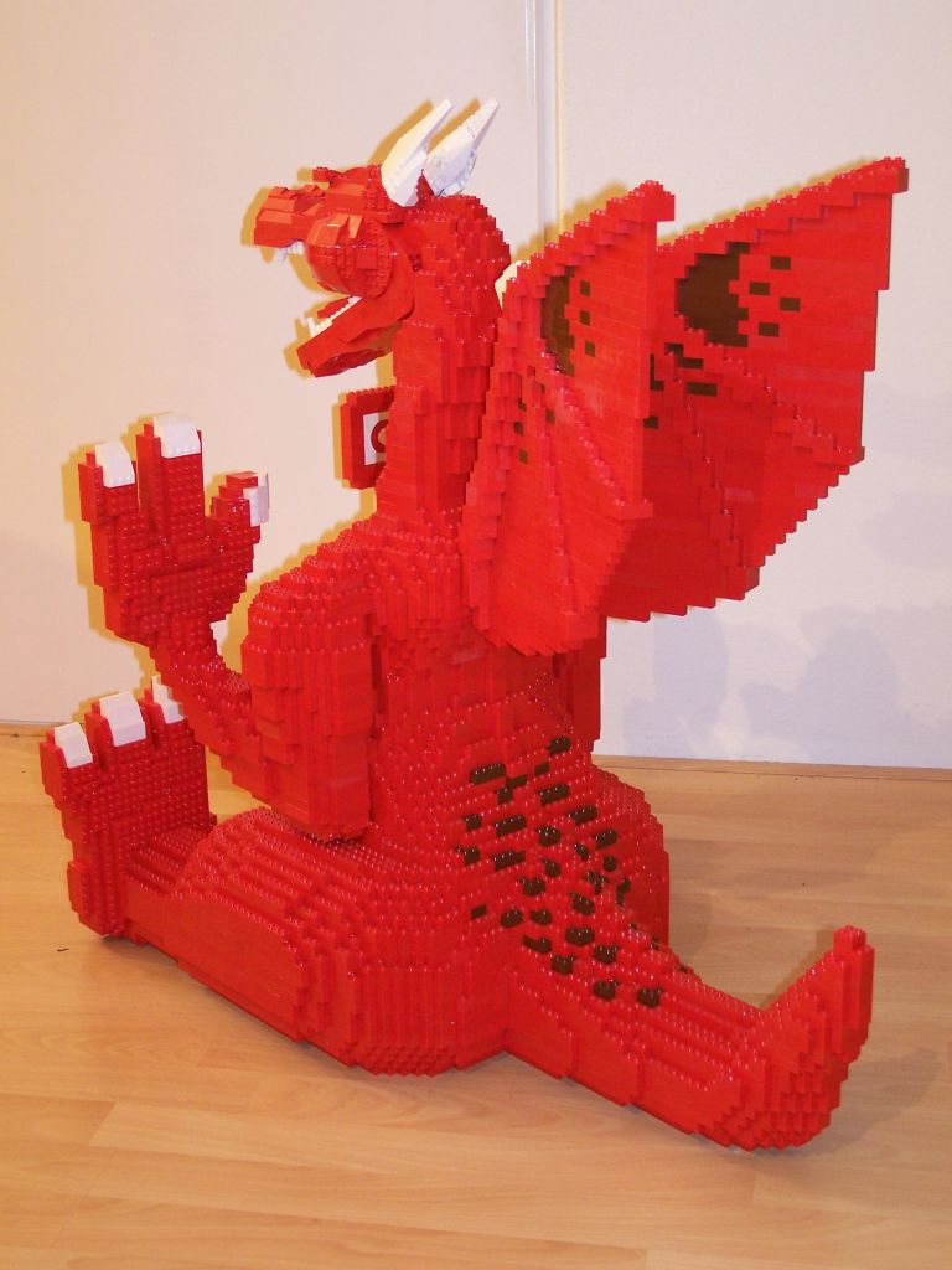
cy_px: 635
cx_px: 476
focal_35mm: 56
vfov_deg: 34.3
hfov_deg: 26.1
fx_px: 2053
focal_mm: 9.3
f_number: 3.1
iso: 140
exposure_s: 1/2
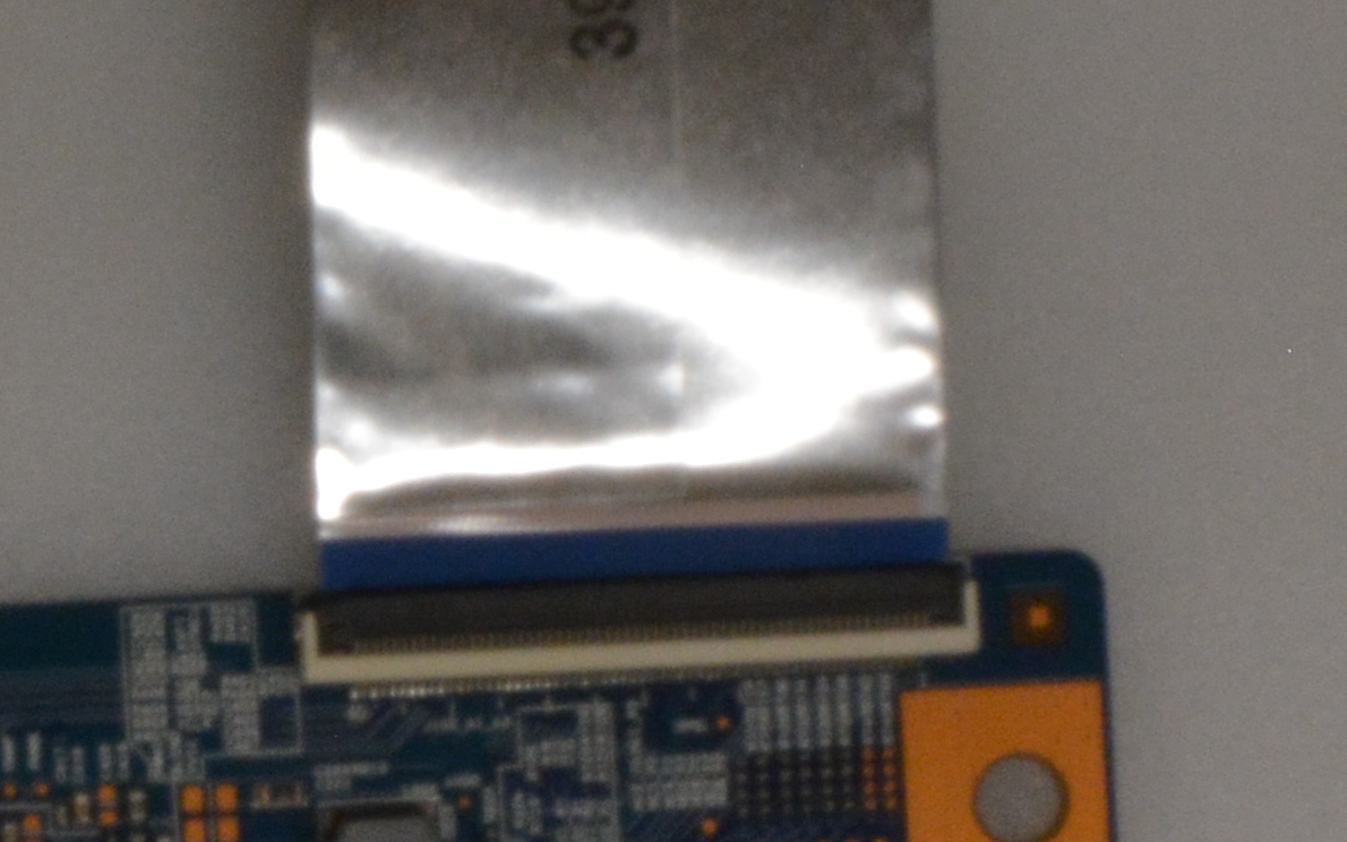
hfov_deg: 11.0
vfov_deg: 7.1
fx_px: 6792
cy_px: 816
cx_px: -504
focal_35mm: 185
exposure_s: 1/30
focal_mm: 24
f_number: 25
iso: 1250
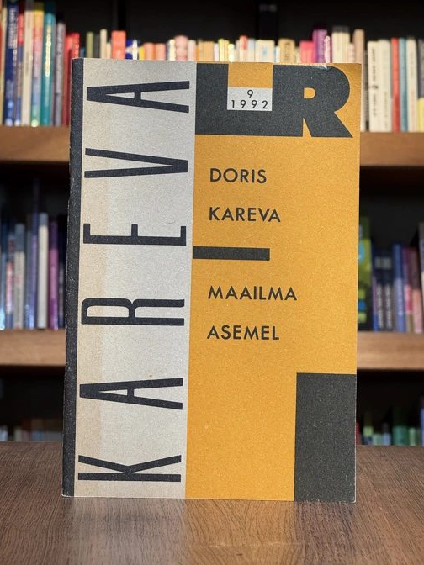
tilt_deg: +0.0
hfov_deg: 18.9
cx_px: 212
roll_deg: -2.1
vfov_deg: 25.0
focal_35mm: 78
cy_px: 283
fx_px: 1274
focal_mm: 9
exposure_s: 1/99
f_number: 2.8
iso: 125
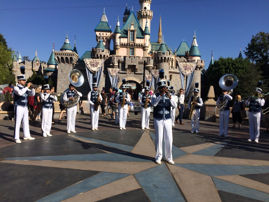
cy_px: 101
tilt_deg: -1.2
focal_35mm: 29
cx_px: 134
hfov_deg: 61.7
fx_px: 225
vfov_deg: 48.2
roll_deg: -1.0
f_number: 2.2
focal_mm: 4.15
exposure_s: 1/3425
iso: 32
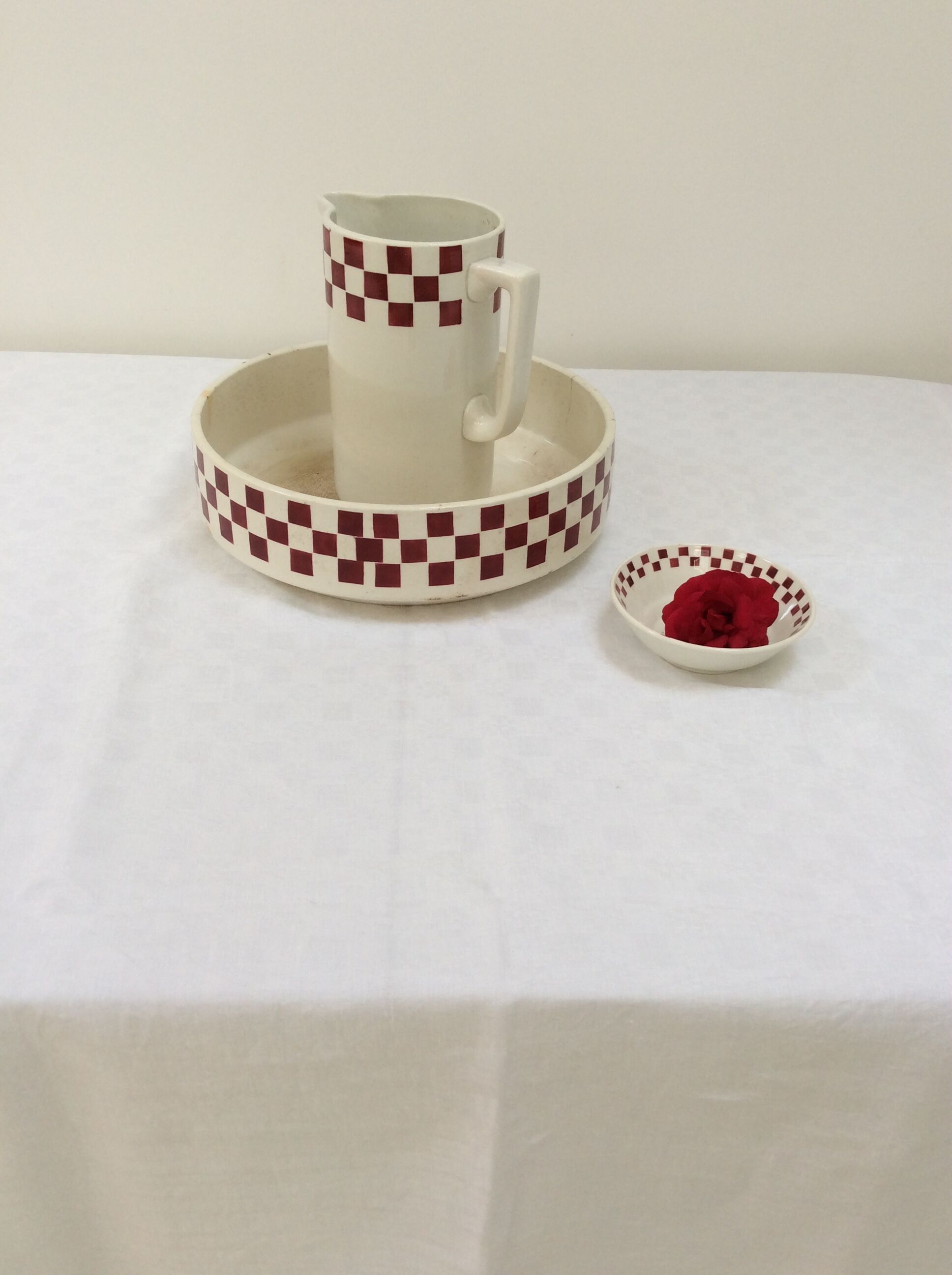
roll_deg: -1.8
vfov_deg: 56.9
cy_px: 638
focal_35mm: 32
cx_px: 476
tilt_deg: -33.6
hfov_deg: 44.1
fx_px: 1177
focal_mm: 3.3
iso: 32
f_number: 2.4
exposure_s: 1/128
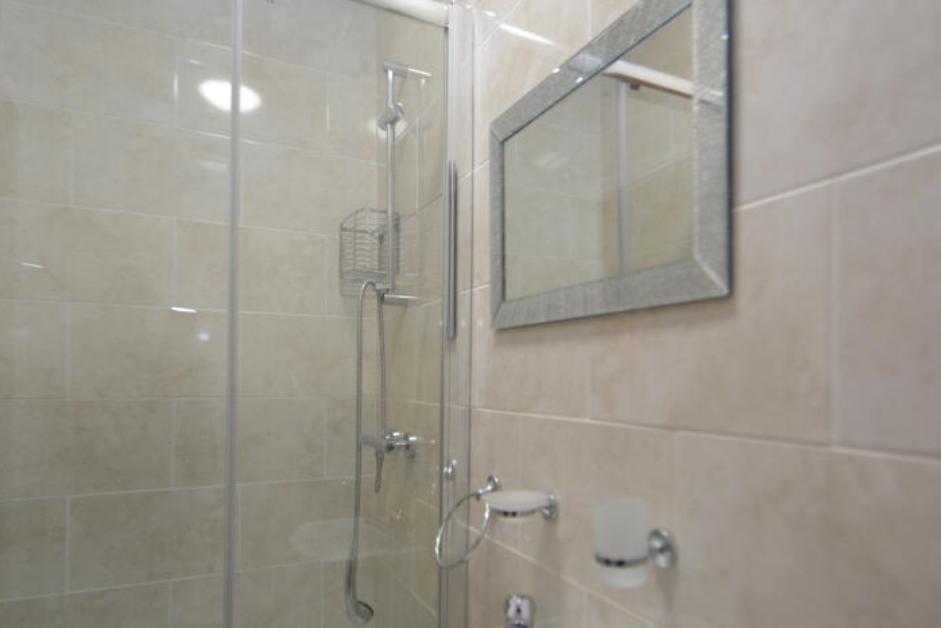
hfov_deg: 77.1
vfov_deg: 56.5
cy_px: 395
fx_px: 575
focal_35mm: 22
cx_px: 589
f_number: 4
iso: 720
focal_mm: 10
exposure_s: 1/60
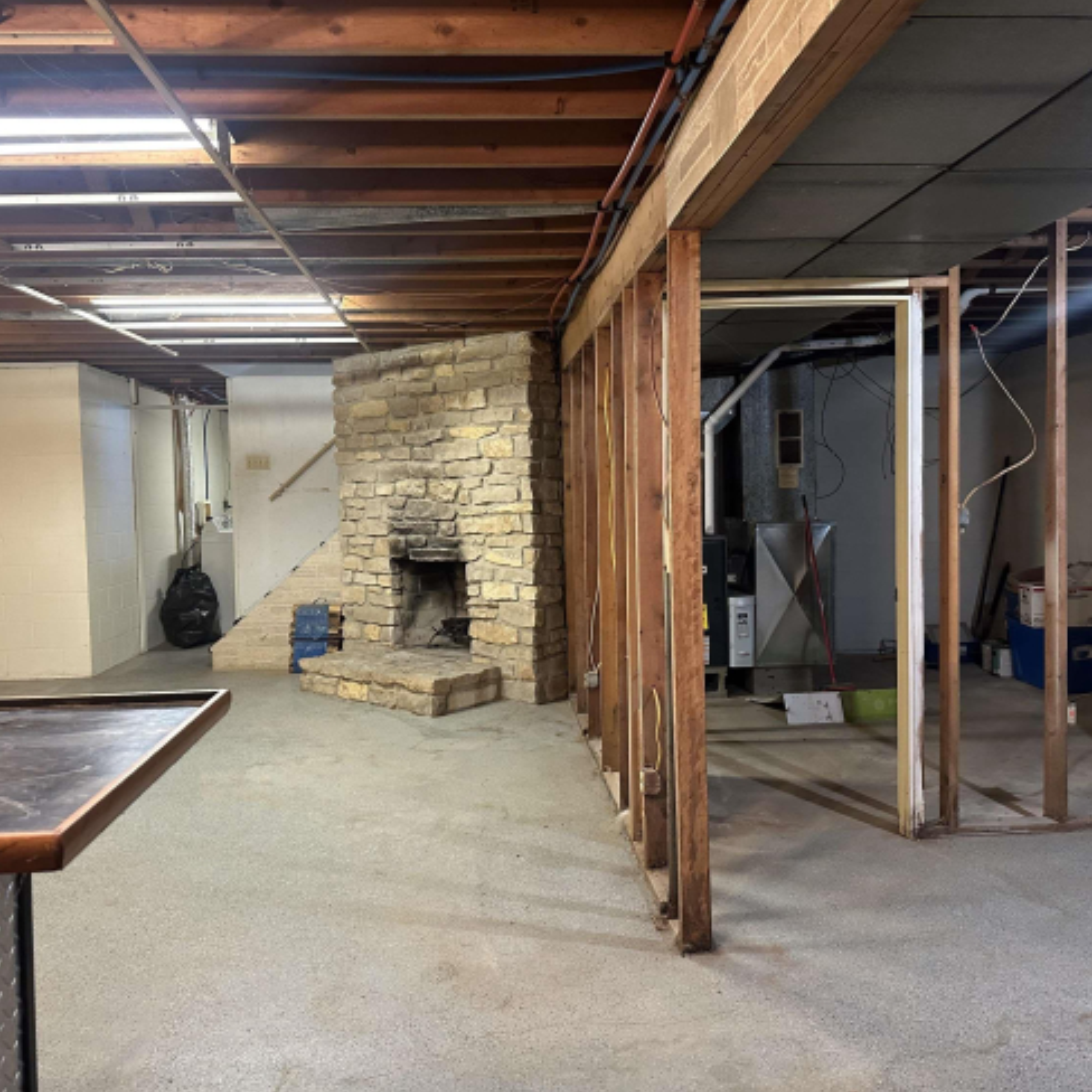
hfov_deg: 55.6
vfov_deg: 55.6
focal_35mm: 29
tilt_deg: -2.1
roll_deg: +1.2
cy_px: 542
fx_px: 1035
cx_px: 531
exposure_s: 1/60
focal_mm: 6.86
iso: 500
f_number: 1.78
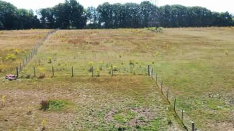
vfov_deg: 29.4
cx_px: 117
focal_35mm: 40
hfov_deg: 50.5
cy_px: 91
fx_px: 248
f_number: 11
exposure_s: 1/200
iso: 400
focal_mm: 10.26
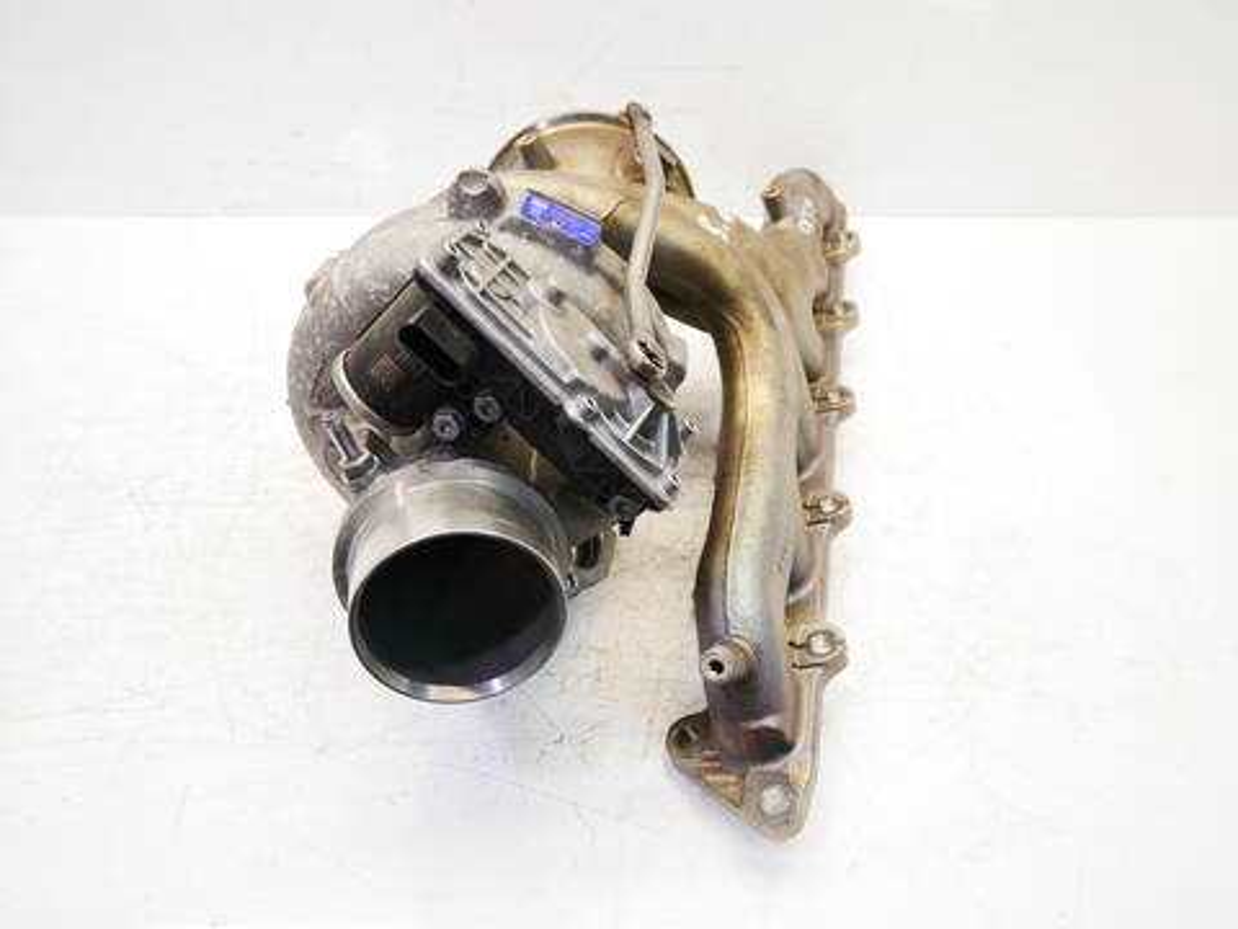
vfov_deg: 46.8
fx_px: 1073
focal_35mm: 30
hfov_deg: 60.0
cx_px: 619
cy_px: 464
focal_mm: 15
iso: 640
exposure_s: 1/60
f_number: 3.8
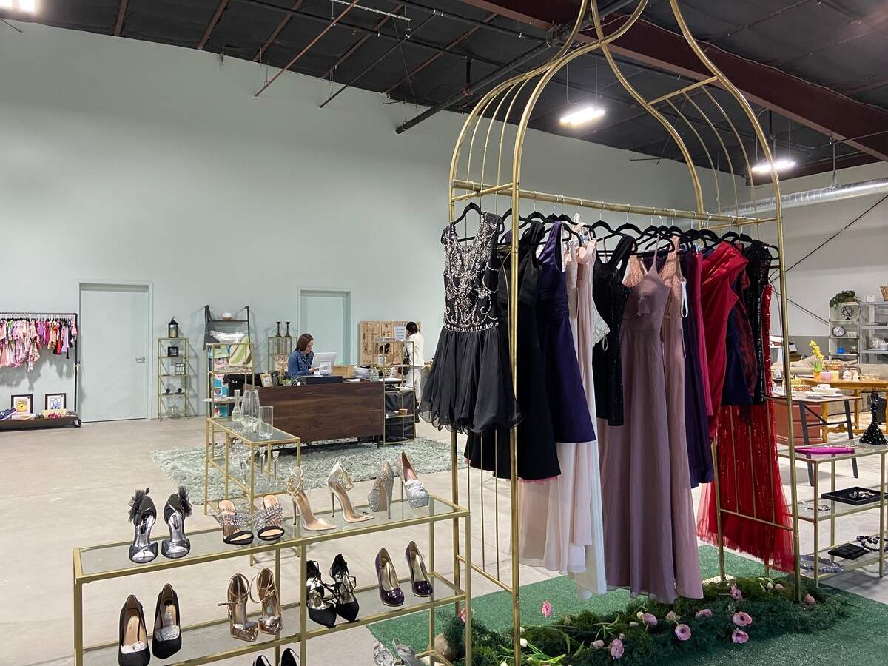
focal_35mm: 26
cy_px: 333
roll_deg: -0.1
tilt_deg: -1.1
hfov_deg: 67.3
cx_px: 444
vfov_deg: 53.1
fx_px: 667
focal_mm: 4.25
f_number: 1.8
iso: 200
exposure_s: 1/60
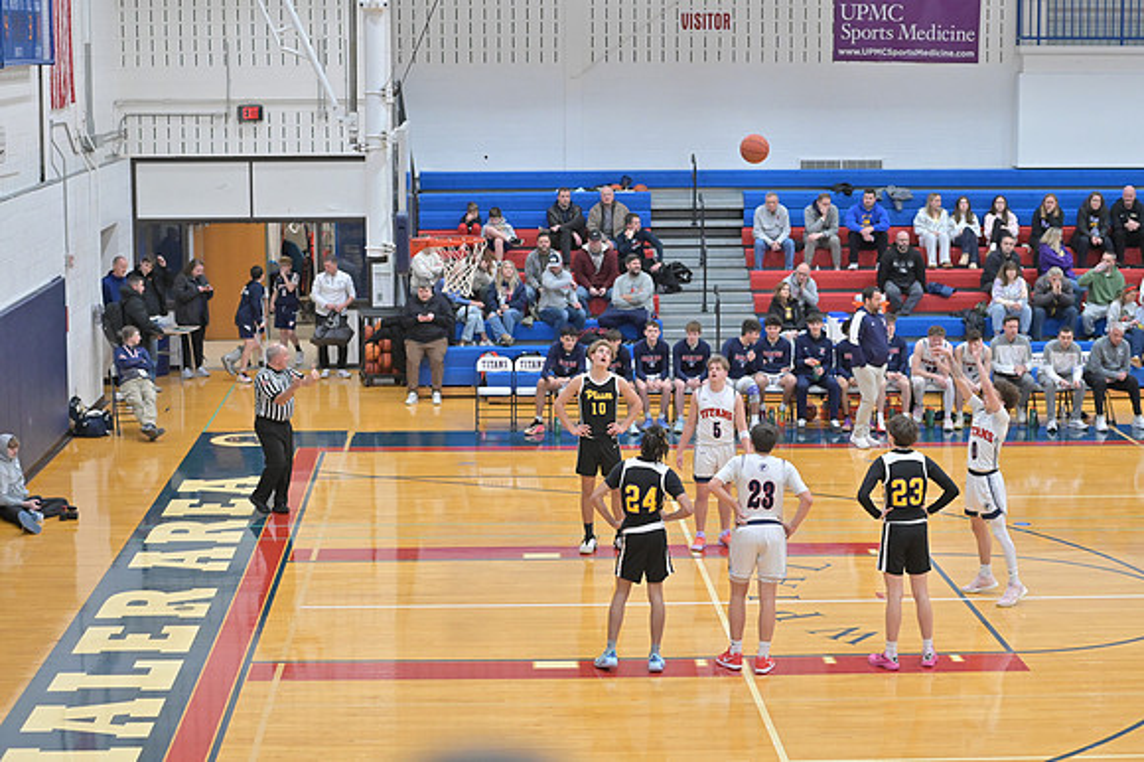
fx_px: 2477
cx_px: 572
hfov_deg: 26.0
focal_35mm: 78
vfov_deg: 17.5
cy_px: 381
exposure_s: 1/800
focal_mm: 78
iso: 6400
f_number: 4
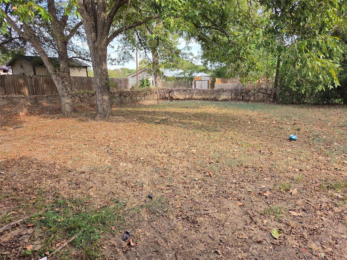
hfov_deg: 73.9
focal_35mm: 23
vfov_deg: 58.9
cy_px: 130
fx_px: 231
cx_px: 174
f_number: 1.8
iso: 80
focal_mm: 5.4
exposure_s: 1/825
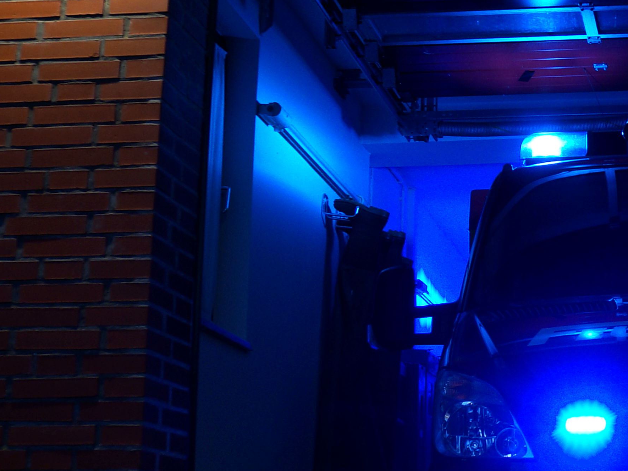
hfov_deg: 22.9
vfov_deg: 18.4
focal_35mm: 80
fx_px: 1451
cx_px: 700
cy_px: 154
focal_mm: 18
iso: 200
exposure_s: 1/20
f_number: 5.6
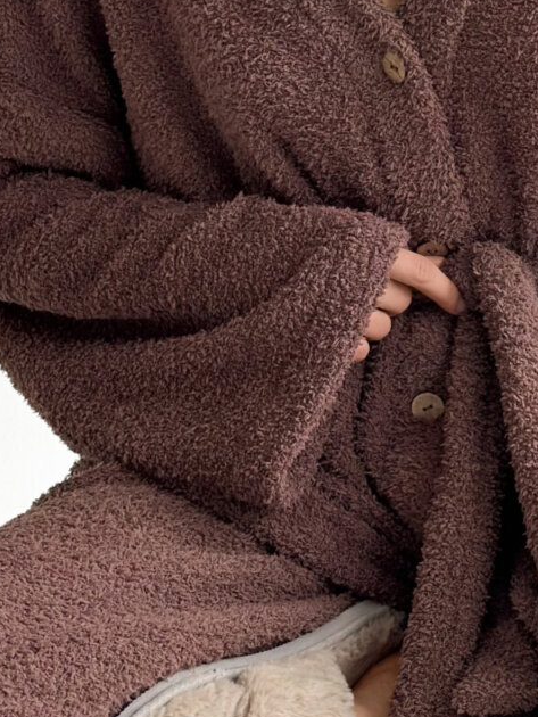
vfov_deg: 16.7
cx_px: 467
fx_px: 2423
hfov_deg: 12.6
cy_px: 132
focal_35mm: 117
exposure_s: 1/120
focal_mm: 6.86
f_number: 1.8
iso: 80
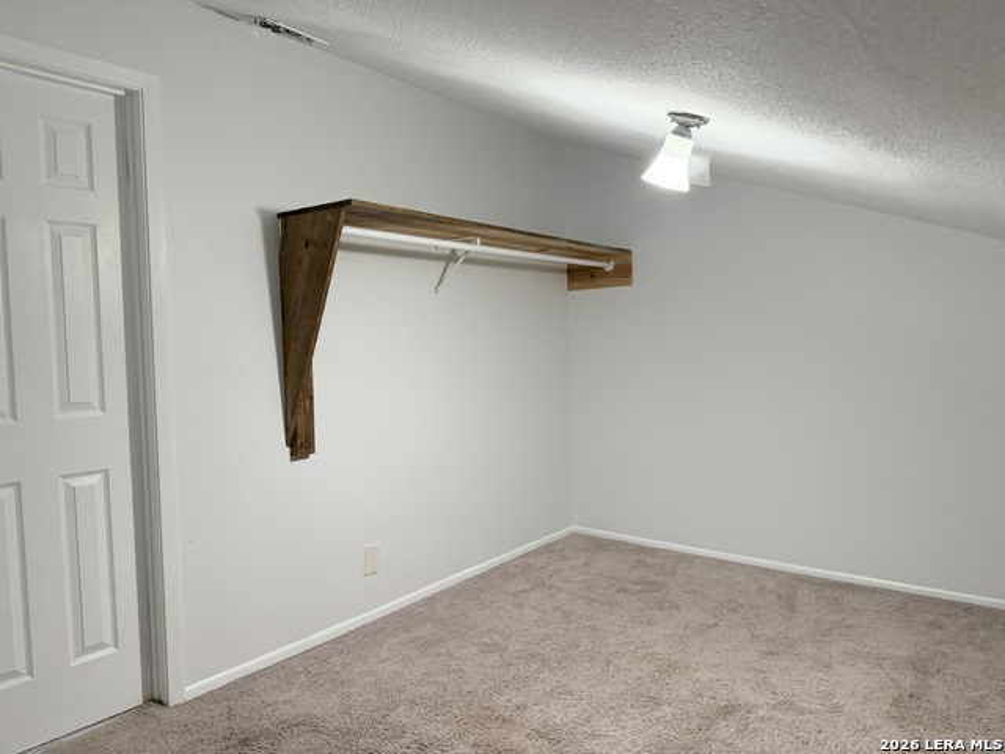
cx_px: 502
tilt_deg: -2.7
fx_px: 697
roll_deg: +1.6
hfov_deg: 71.6
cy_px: 377
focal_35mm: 24
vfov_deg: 56.8
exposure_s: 1/60
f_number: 1.78
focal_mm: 6.76
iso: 500
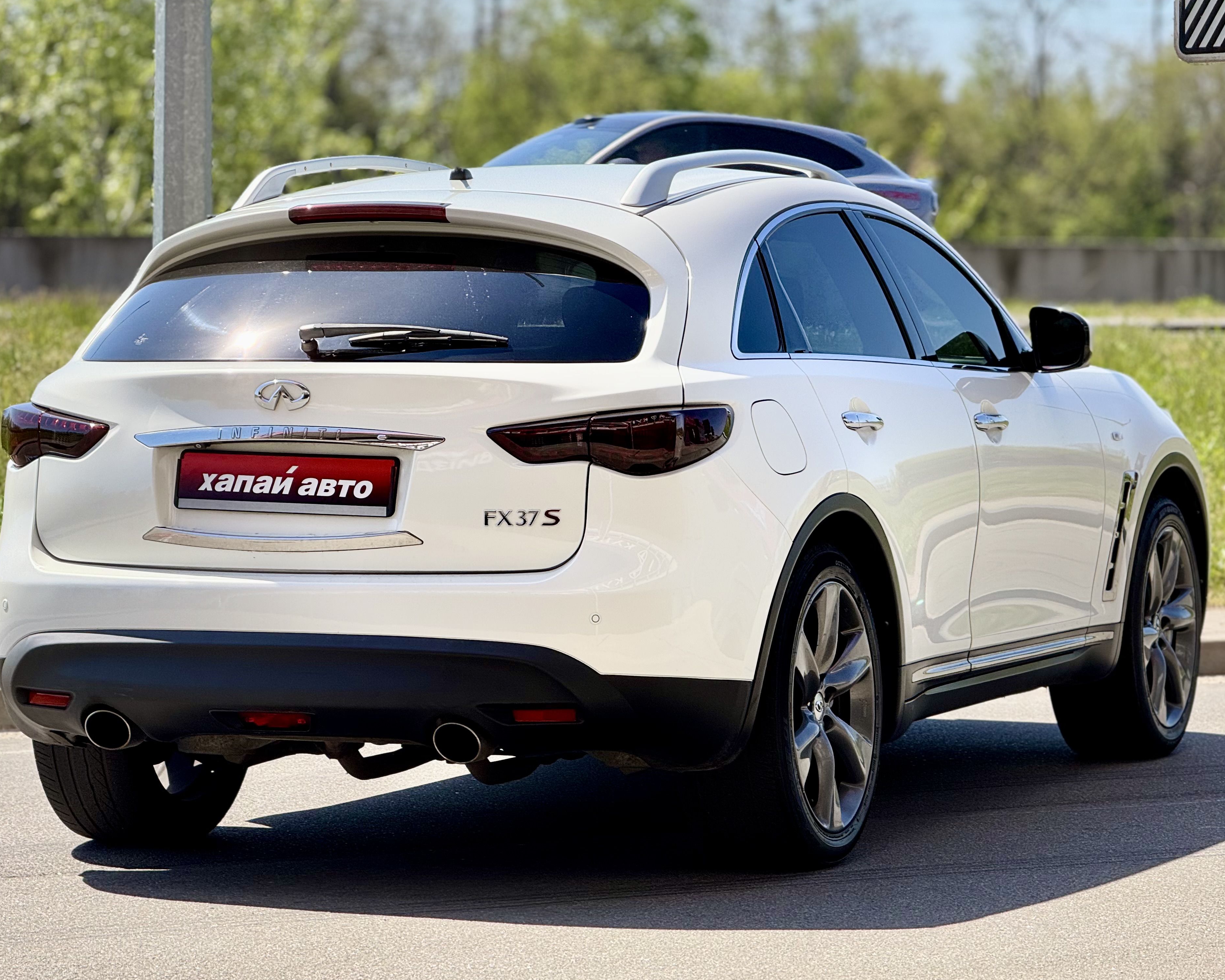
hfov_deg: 15.3
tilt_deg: -2.2
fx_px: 4569
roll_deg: -0.2
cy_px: 490
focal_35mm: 126
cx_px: 598
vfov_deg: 12.2
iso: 50
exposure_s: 1/951
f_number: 2.8
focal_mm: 15.66
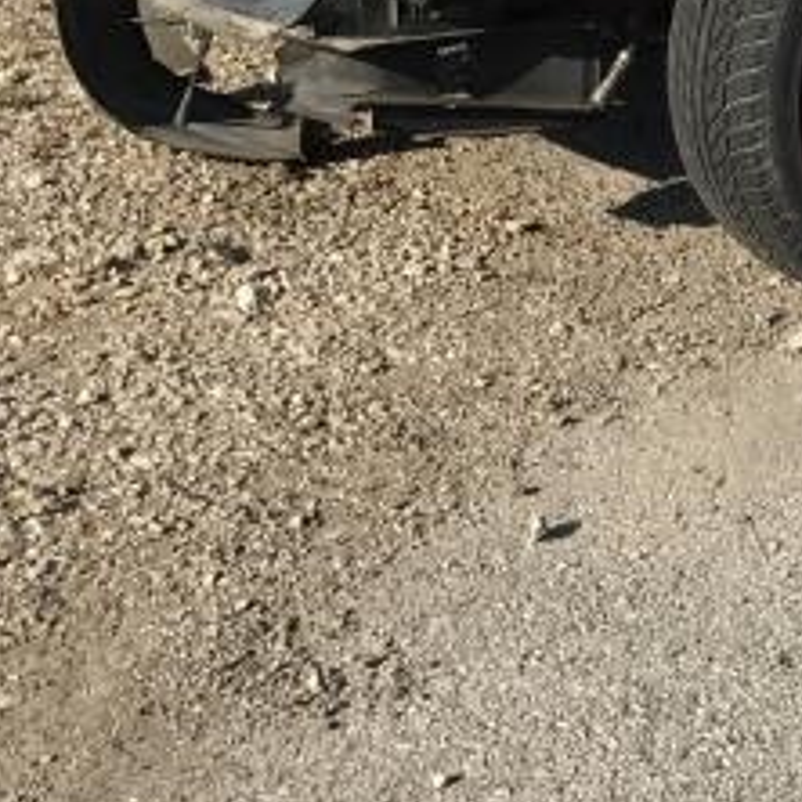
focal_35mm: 89
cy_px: -152
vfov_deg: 18.5
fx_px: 2333
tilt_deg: -10.0
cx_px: 1091
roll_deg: -1.4
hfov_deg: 18.0
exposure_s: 1/1709
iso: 20
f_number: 1.8
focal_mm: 3.99
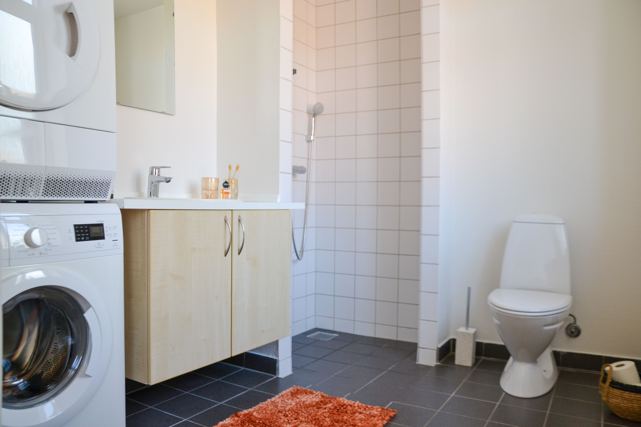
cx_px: 320
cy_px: 214
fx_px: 481
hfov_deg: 67.4
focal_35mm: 27
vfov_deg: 47.9
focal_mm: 18
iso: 400
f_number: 4
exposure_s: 1/60
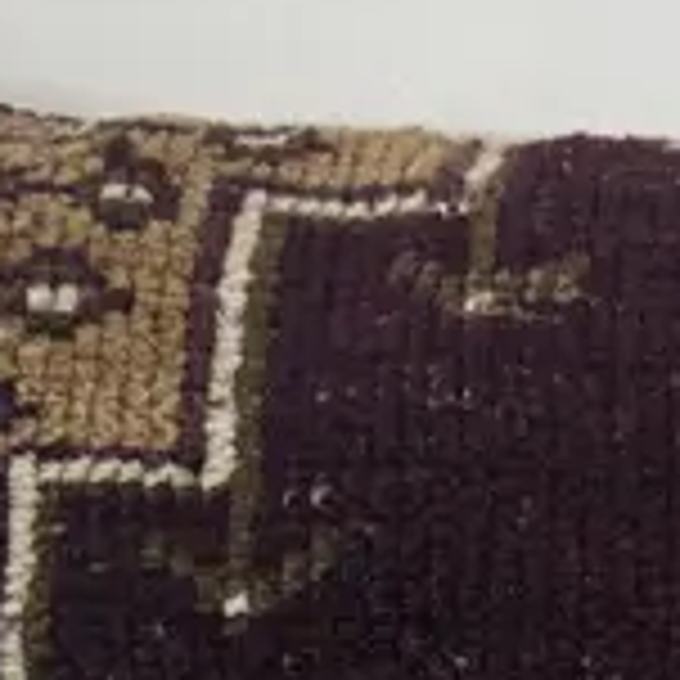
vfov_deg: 10.7
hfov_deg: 11.7
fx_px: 3200
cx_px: 968
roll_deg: -0.4
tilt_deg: -42.5
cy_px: 1518
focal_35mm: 144
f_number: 1.78
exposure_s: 1/100
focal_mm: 6.86
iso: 160
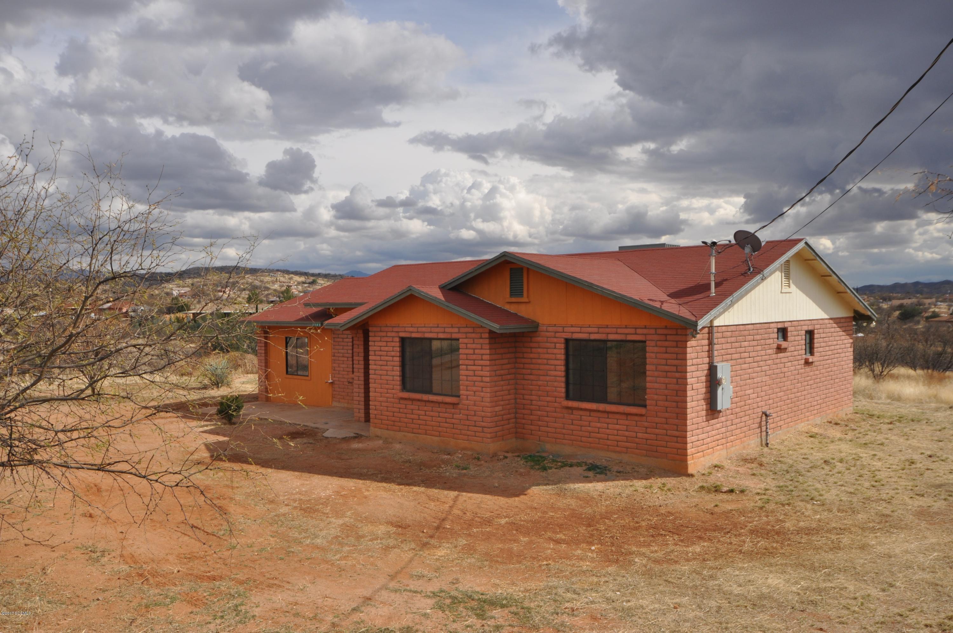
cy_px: 316
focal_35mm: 30
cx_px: 476
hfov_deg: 62.0
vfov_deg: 43.5
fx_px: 793
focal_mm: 20
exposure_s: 1/200
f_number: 14
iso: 200
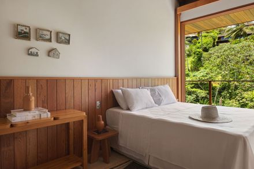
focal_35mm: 24
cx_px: 127
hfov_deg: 73.8
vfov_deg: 53.1
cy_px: 84
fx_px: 169
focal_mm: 16
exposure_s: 1/8
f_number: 8
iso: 320
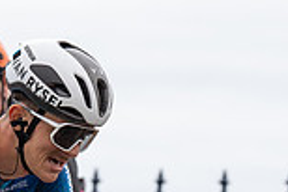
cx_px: 75
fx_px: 3587
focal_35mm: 448
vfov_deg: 3.1
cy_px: 195
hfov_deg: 4.6
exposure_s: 1/1000
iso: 320
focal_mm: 119
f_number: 3.5
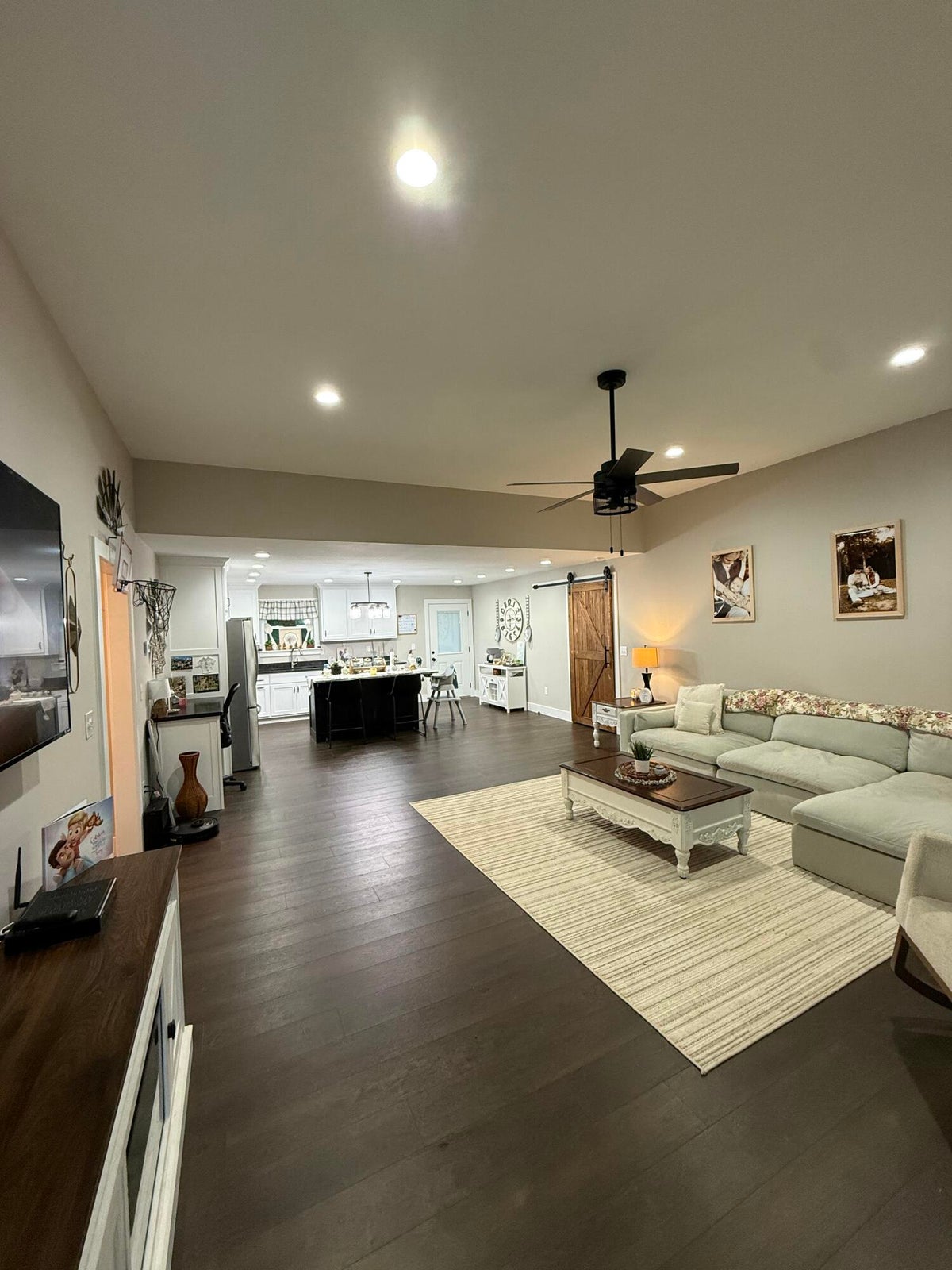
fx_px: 513
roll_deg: +1.3
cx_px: 476
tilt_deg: -0.9
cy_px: 635
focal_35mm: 14
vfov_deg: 102.1
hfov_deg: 85.7
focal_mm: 2.22
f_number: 2.2
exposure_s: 1/60
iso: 250
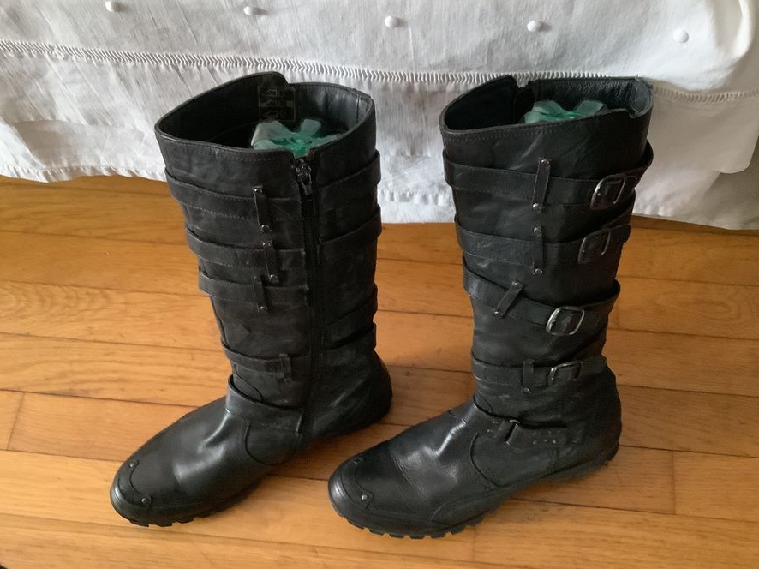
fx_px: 767
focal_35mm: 35
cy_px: 297
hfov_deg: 52.6
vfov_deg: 40.7
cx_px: 404
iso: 640
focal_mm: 3.3
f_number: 2.4
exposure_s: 1/25
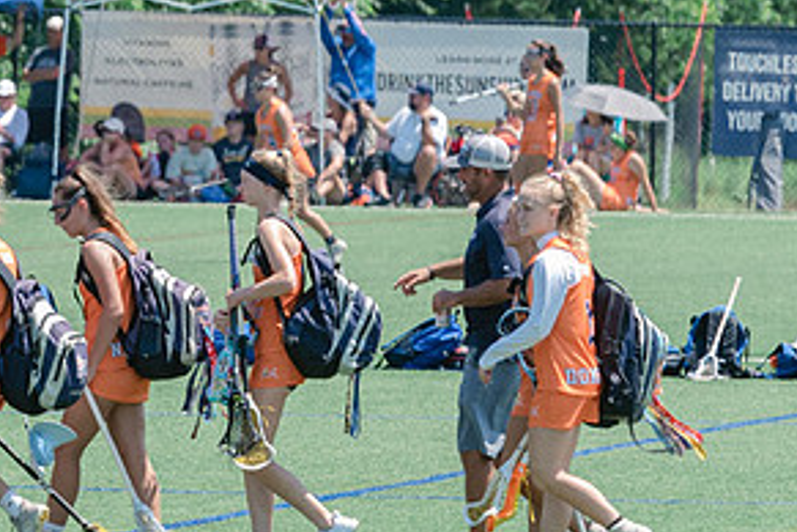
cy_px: 198
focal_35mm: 876
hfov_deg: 2.4
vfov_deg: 1.6
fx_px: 19392
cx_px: -150
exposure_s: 1/1600
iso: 400
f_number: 5
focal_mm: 200
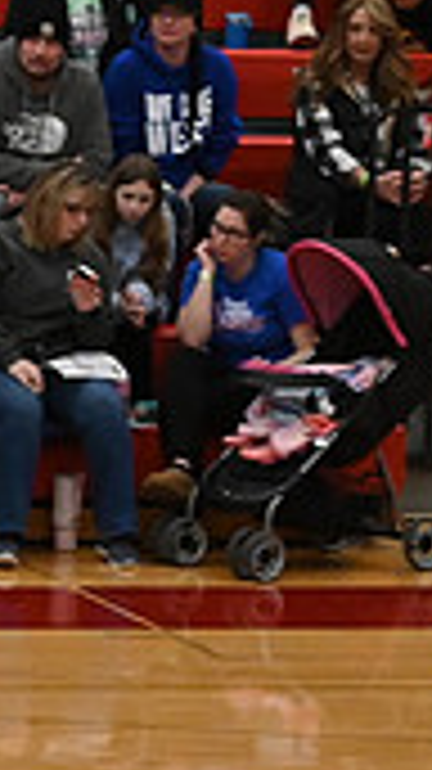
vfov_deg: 5.4
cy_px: 660
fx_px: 8117
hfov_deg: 3.0
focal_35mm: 398
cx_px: -824
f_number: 4
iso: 5000
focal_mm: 75
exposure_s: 1/400
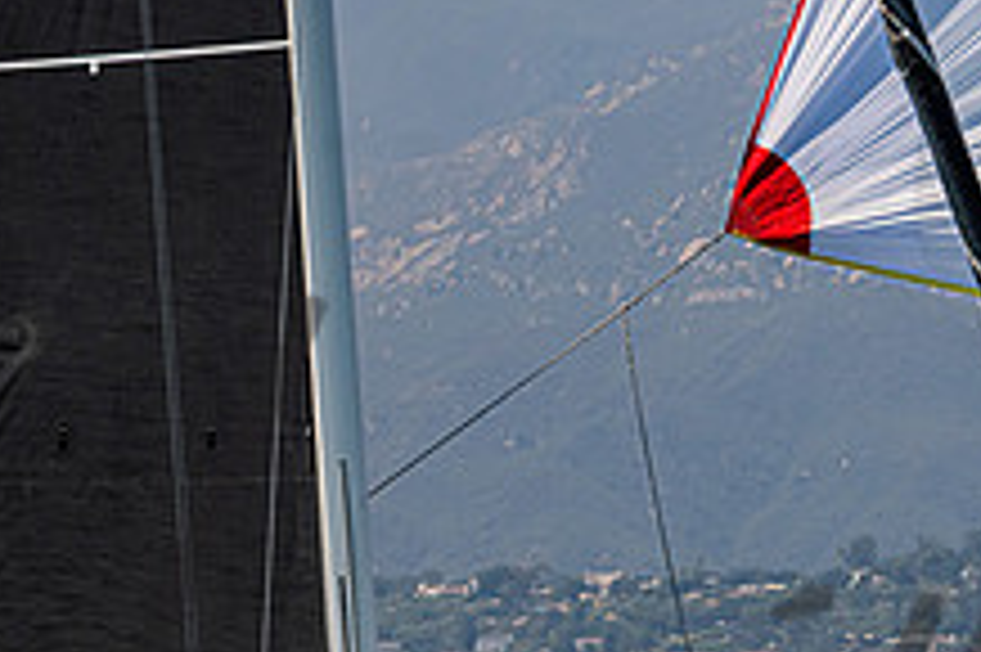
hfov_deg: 4.4
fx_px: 12906
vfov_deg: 2.9
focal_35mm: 474
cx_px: 334
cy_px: 808
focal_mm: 170
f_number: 8
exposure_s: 1/2500
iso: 500
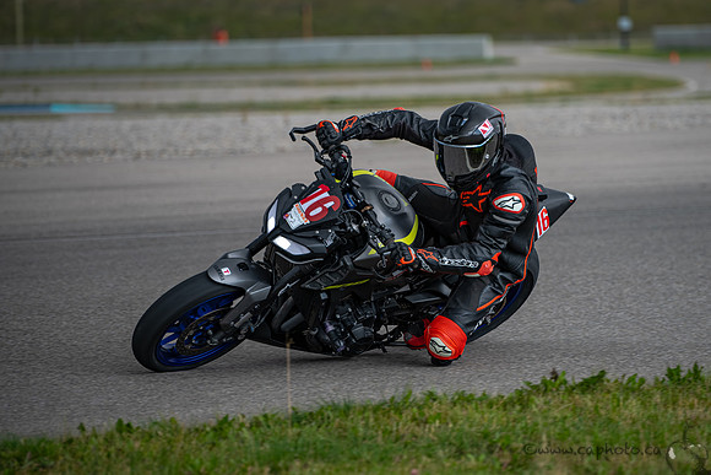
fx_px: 4012
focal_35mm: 203
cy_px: 205
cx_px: 451
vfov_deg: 6.8
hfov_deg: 10.1
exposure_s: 1/1250
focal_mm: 160
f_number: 2.8
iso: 110
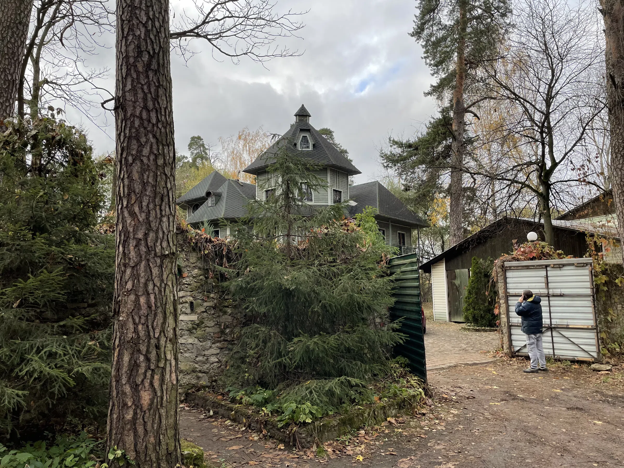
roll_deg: +1.2
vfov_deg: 53.1
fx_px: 469
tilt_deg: +8.1
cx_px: 312
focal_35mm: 26
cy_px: 234
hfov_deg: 67.3
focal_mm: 4.2
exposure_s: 1/346
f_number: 1.6
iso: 32
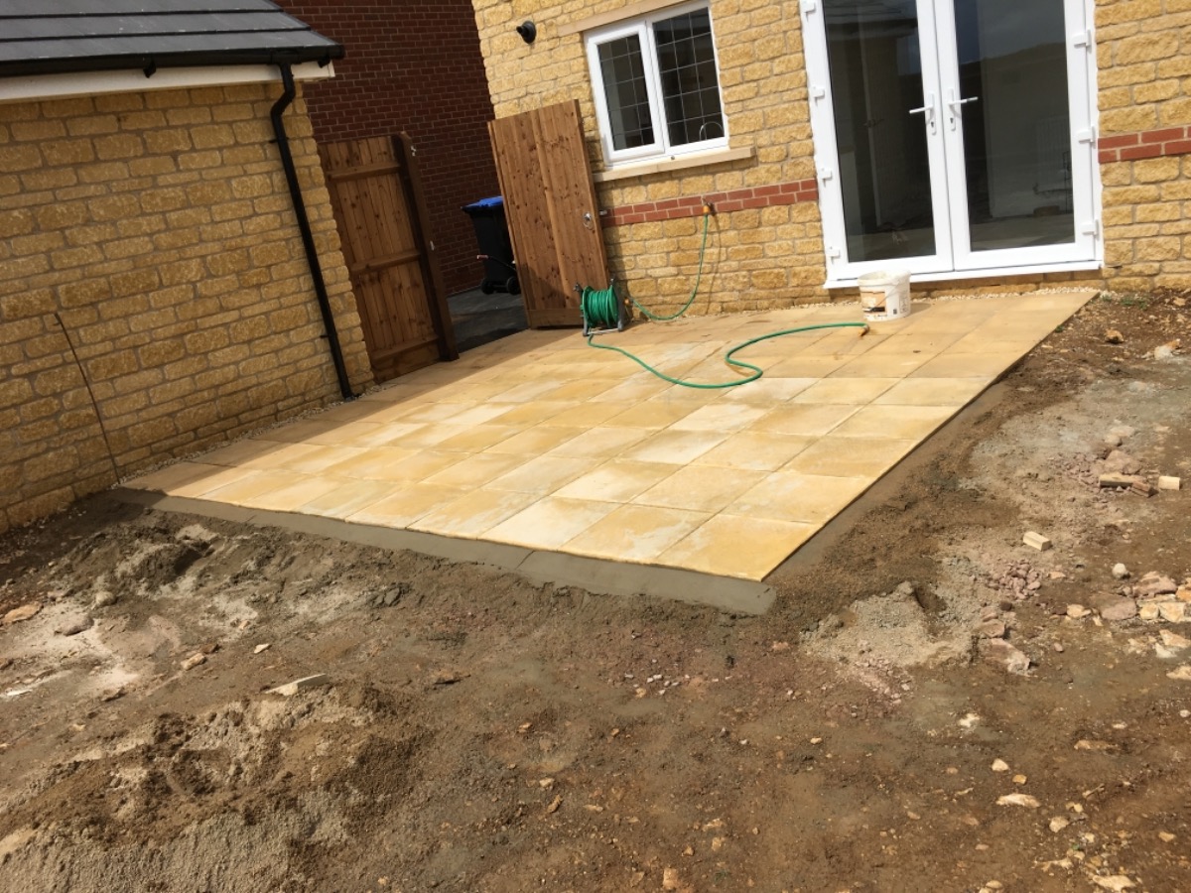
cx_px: 596
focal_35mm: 29
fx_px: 998
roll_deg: +9.4
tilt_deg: -15.7
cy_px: 446
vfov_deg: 48.2
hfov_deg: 61.7
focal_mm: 4.15
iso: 25
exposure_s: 1/3205
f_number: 2.2
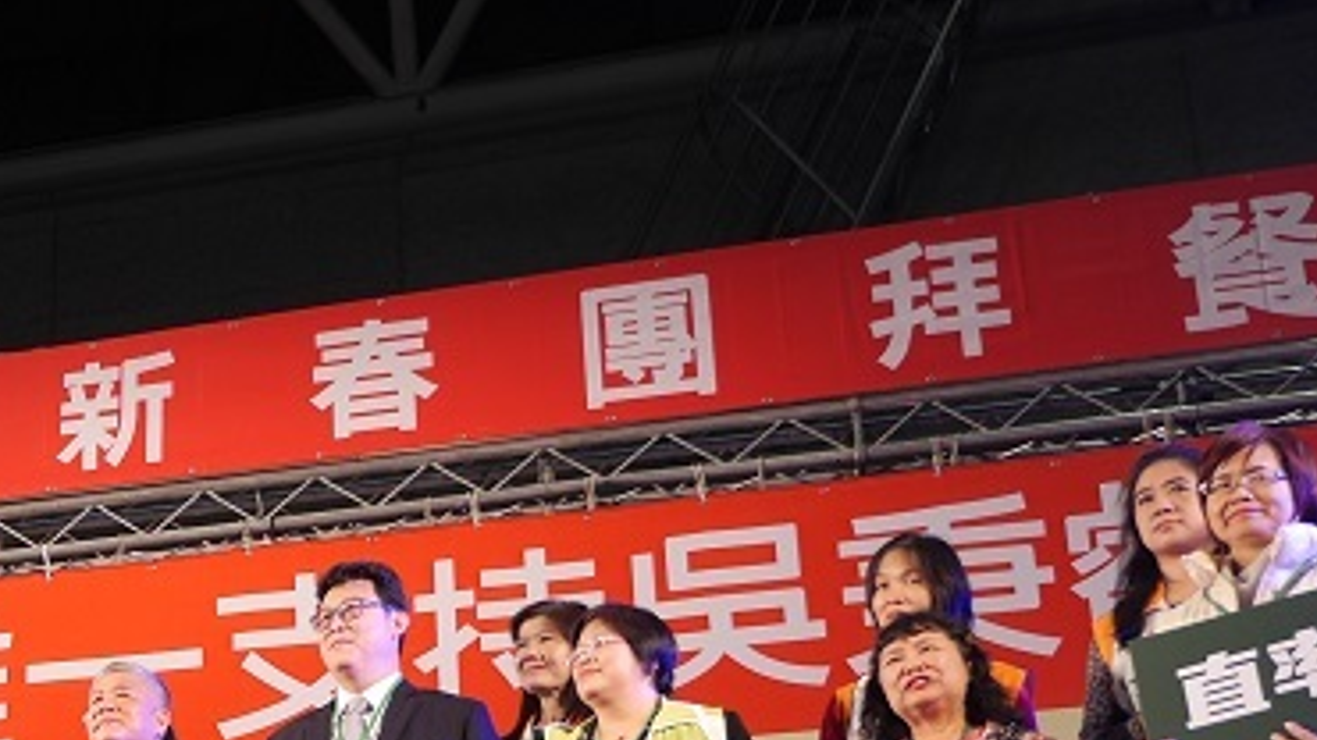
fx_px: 2619
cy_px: 756
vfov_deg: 15.8
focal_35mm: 75
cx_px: 7
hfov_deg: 26.7
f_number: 2.8
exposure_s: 1/125
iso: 200
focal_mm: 15
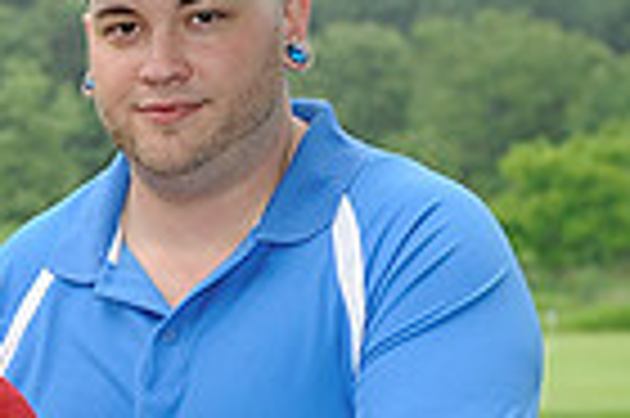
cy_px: 602
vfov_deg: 6.8
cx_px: -472
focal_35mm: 199
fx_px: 3478
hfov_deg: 9.9
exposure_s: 1/250
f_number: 4.5
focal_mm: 48
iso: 400
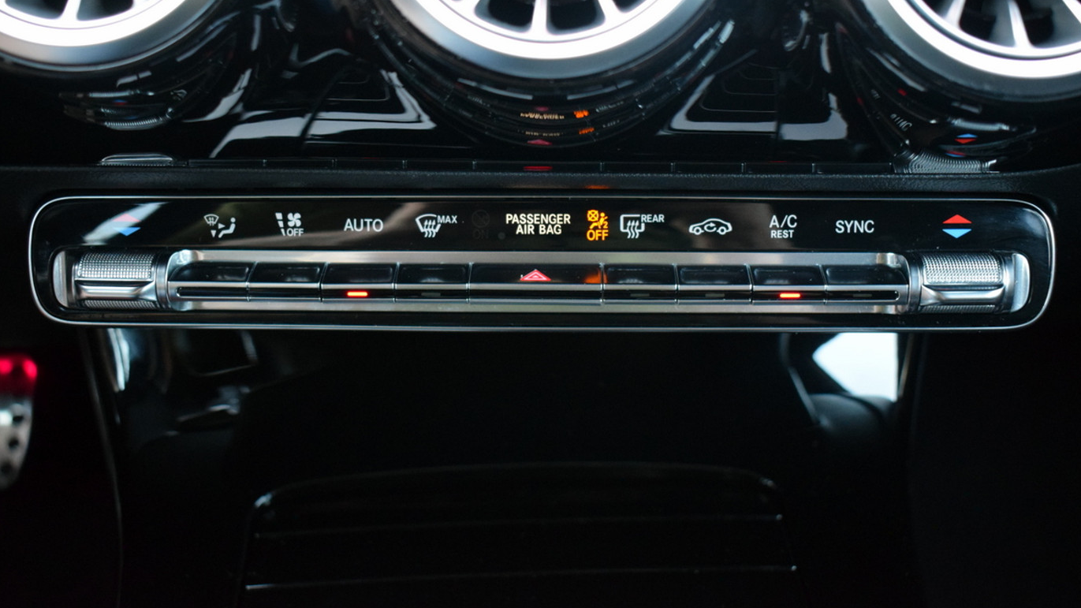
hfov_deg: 44.1
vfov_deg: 25.6
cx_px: 544
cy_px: 243
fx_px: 1334
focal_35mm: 47
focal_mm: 29
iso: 2500
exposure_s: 1/60
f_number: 4.2
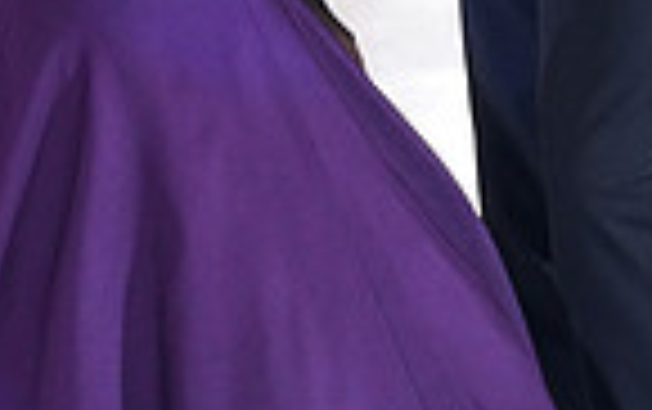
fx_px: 7543
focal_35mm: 424
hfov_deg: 4.9
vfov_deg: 3.1
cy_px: -284
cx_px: 497
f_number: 2.8
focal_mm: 104
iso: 2500
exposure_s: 1/400
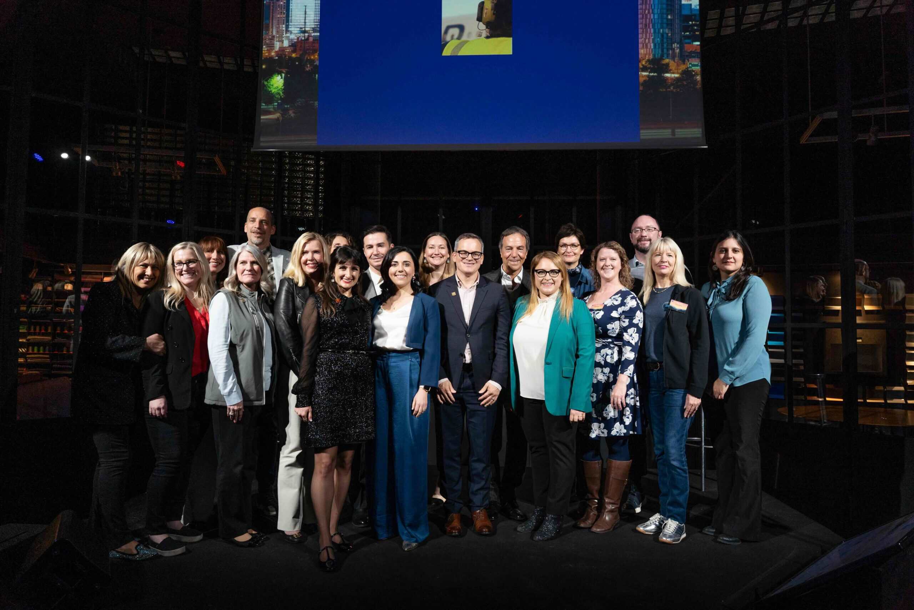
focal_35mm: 24
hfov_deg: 73.7
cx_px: 457
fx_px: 609
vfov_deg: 53.1
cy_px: 305
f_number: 8
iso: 1250
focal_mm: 24
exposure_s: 1/100
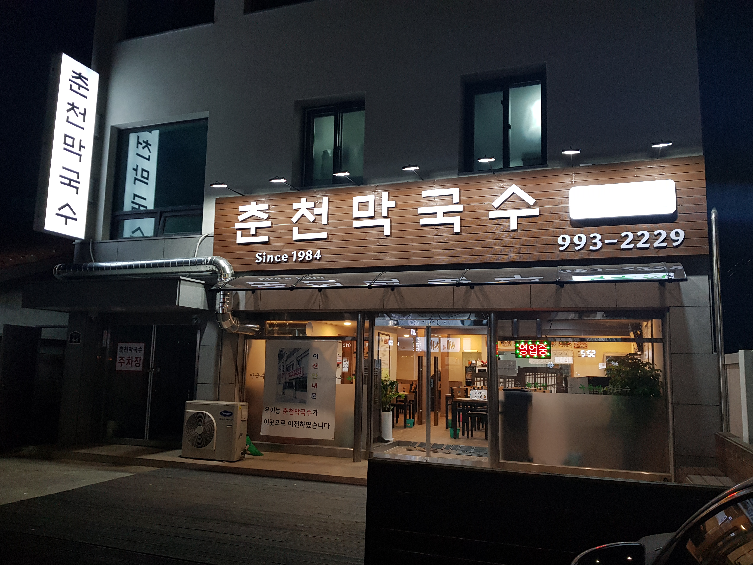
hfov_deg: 65.3
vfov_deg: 51.3
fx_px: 587
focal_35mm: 27
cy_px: 291
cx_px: 386
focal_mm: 4.2
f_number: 1.7
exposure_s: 1/60
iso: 125
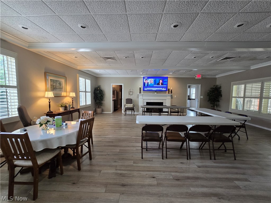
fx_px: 102
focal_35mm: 13
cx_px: 136
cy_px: 102
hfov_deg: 106.2
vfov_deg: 89.9
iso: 250
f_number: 2.2
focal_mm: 2.2
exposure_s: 1/60
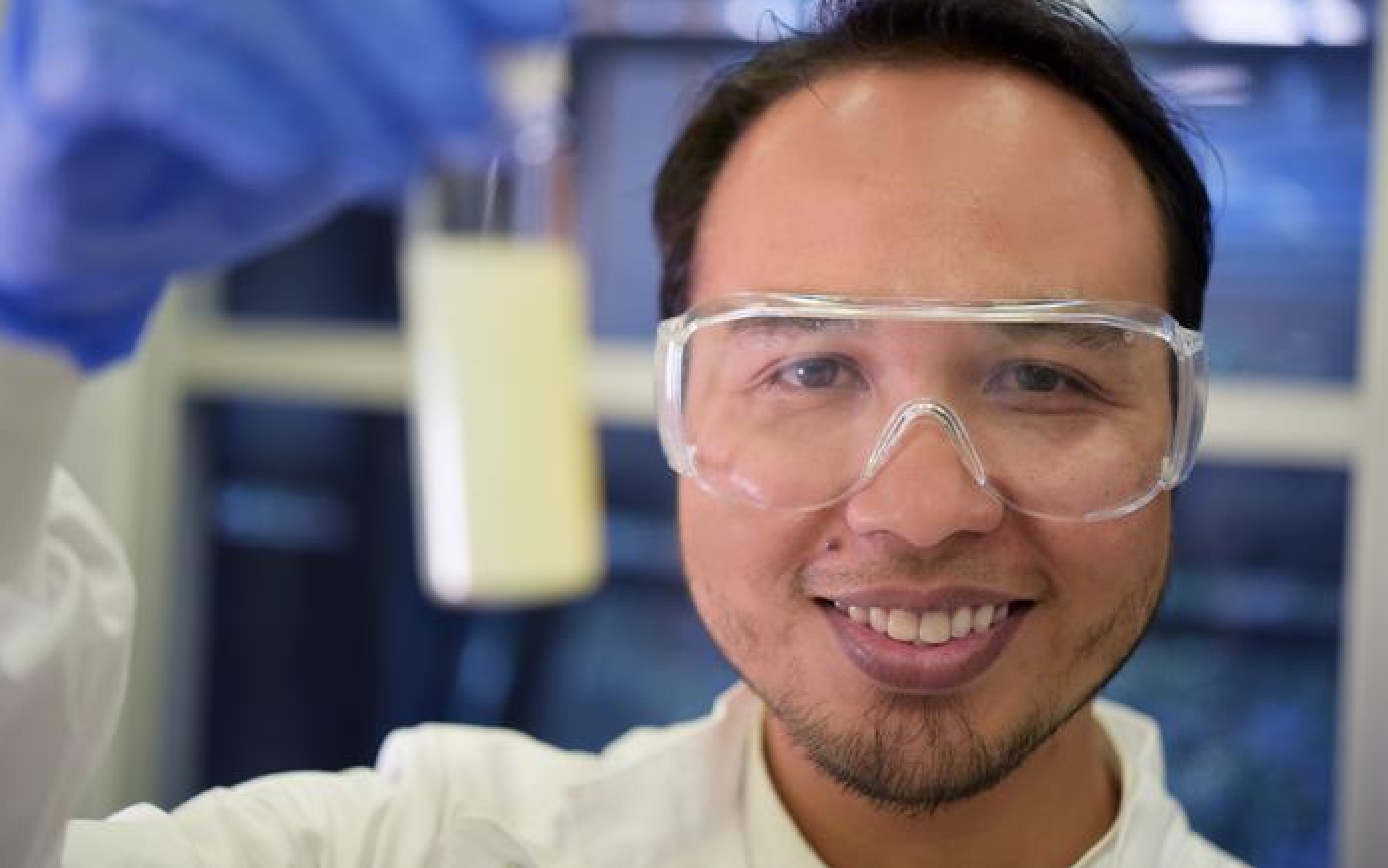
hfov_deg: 33.0
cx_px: 693
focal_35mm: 62
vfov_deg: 21.0
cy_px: 401
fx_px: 2345
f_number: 3
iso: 800
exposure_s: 1/125
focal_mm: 60
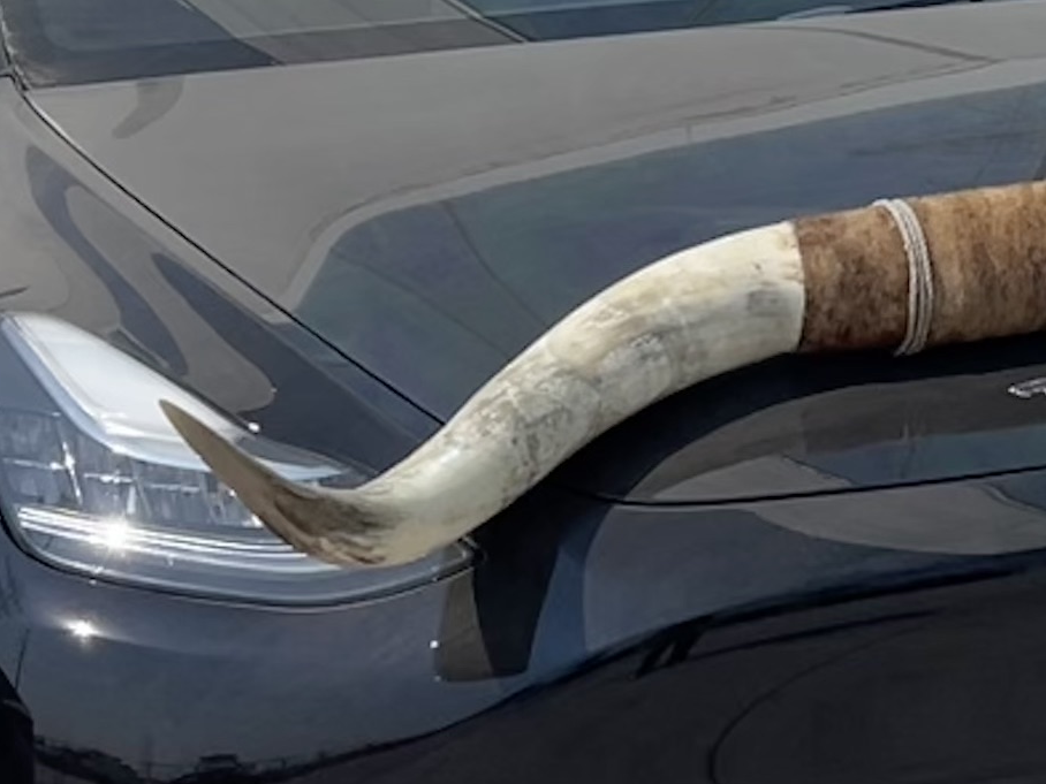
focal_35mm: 111
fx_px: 3354
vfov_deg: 13.0
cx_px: 1139
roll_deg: +0.1
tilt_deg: -1.0
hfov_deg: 17.2
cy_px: -138
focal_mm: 5.1
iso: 32
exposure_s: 1/6250
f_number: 1.6
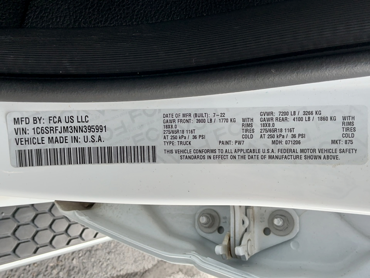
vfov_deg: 46.8
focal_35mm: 30
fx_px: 321
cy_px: 139
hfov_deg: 60.0
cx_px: 185
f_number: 1.8
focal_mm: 3
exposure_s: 1/120
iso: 32
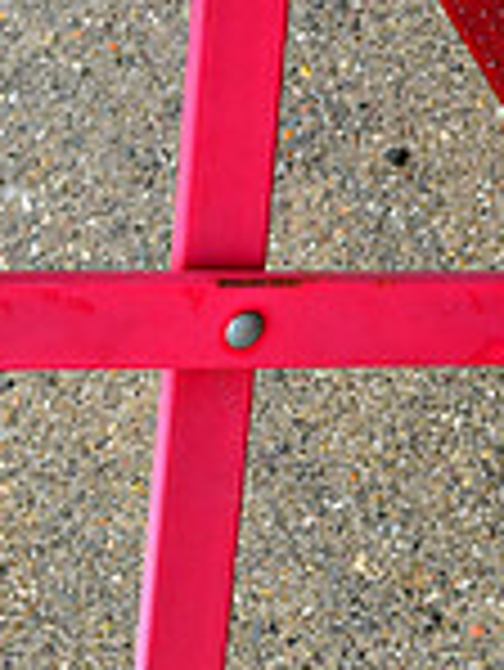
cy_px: -38
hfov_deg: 5.5
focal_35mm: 269
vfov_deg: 7.3
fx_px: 5215
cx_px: 162
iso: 1100
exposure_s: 1/80
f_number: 11
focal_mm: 48
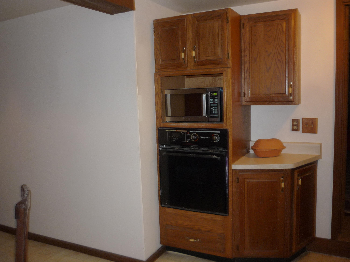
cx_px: 175
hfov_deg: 56.8
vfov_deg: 44.2
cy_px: 131
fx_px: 324
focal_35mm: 32
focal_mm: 5.2
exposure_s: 1/8
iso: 100
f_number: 3.3
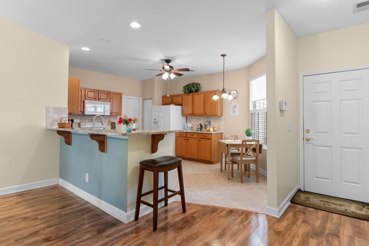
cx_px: 184
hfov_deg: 86.9
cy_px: 123
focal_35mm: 19
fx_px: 195
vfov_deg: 64.6
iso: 100
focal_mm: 13
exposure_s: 1/3
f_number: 4.8
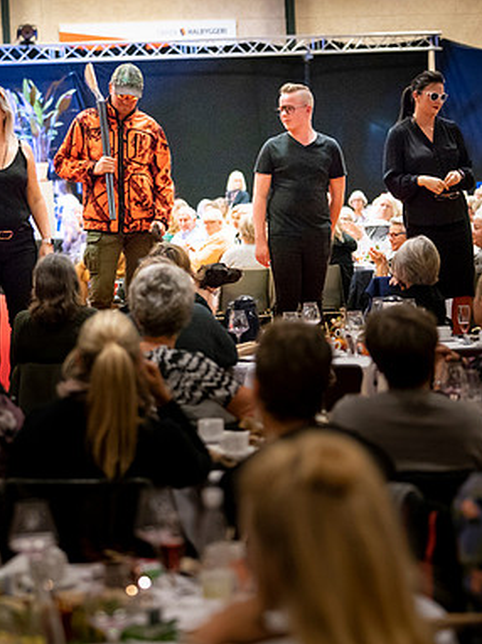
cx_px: 238
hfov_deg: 13.0
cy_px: 325
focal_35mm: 114
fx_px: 2119
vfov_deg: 17.3
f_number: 2.8
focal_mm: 78
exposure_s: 1/200
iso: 16000
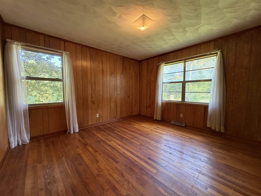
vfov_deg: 85.7
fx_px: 106
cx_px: 130
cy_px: 98
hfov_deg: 102.1
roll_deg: +0.4
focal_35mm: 14
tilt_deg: -4.4
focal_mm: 2.22
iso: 250
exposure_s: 1/60
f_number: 2.2
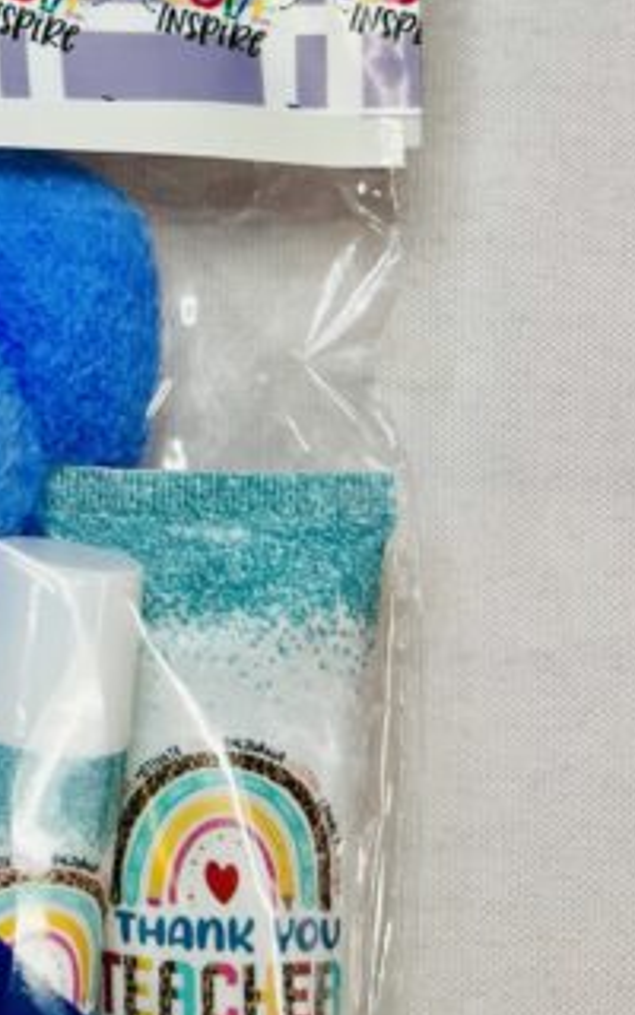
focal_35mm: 69
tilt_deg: -79.6
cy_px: 136
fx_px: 1911
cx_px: -241
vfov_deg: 28.8
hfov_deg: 17.4
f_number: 1.5
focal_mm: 5.7
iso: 100
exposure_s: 1/120
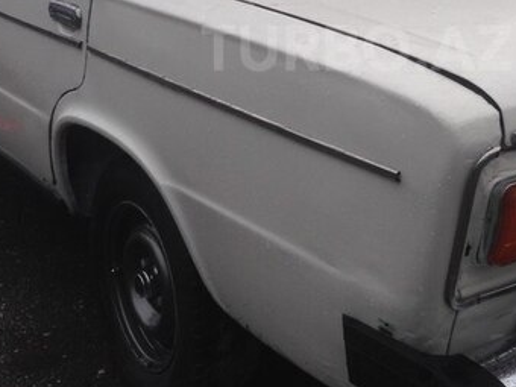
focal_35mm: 64
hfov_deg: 30.0
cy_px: 48
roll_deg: +1.5
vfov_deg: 22.4
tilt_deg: -8.2
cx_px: 357
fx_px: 954
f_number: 2.4
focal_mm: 4.12
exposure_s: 1/203
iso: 50
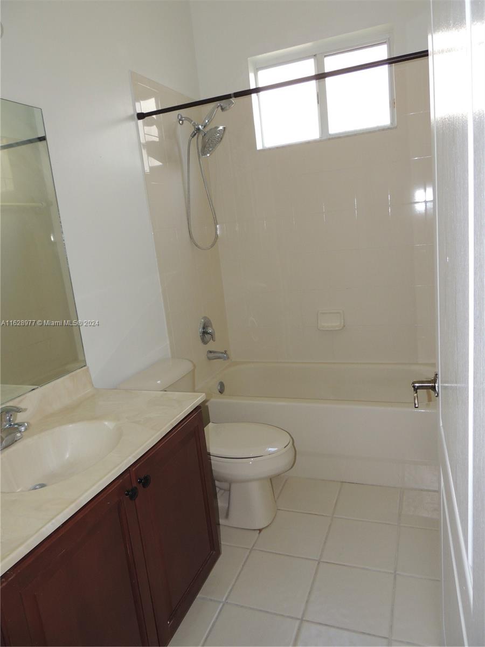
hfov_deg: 56.8
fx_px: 448
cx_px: 242
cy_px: 324
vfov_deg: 71.6
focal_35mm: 24
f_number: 3
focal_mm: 4.3
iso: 200
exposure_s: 1/30
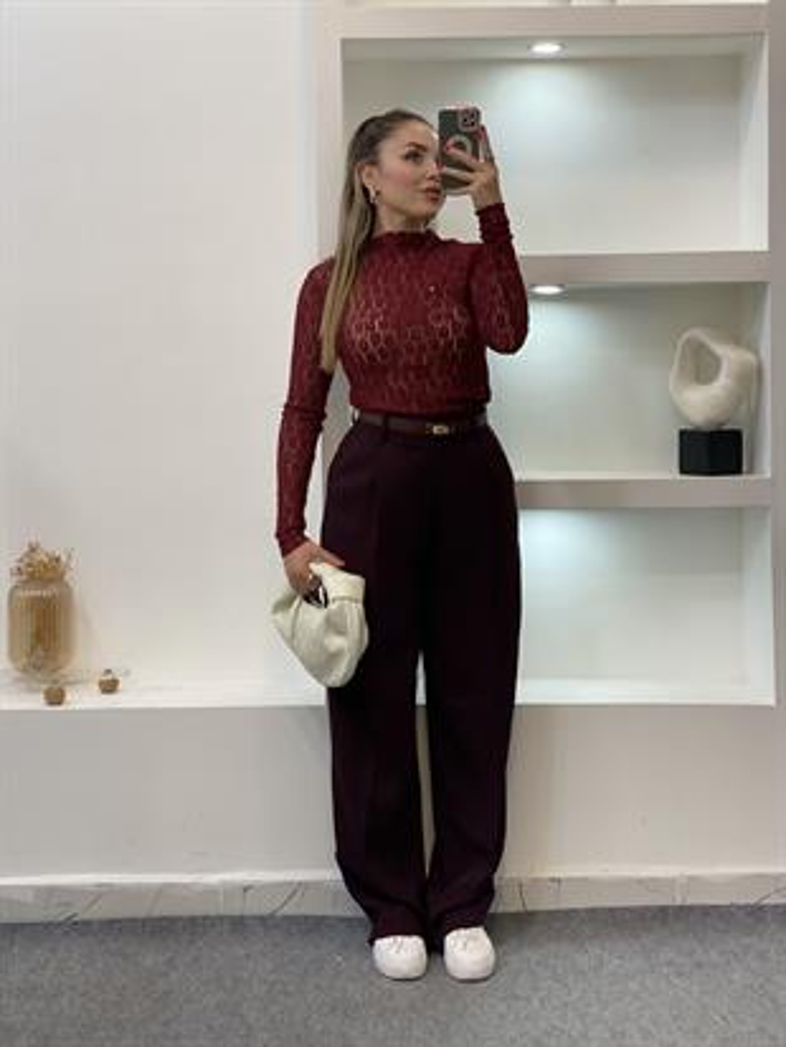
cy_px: 524
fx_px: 1573
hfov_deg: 28.0
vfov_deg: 36.8
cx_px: 393
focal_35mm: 52
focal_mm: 6
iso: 80
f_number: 2
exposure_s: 1/100
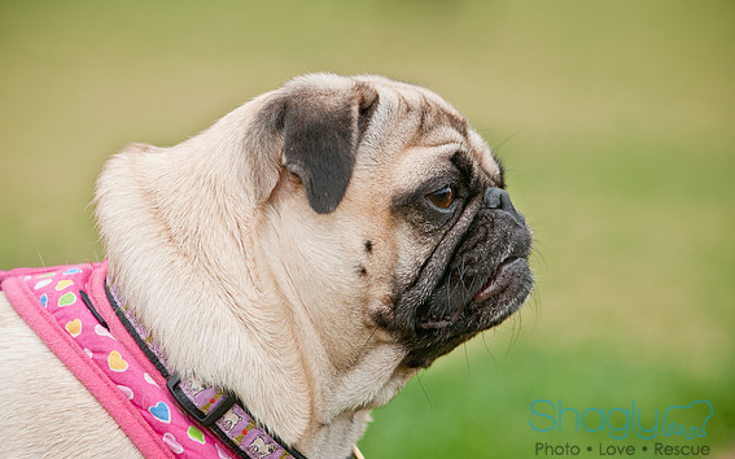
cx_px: 360
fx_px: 5477
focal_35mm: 274
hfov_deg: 7.7
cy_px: 233
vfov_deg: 4.8
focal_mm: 175
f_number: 5
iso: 200
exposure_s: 1/500
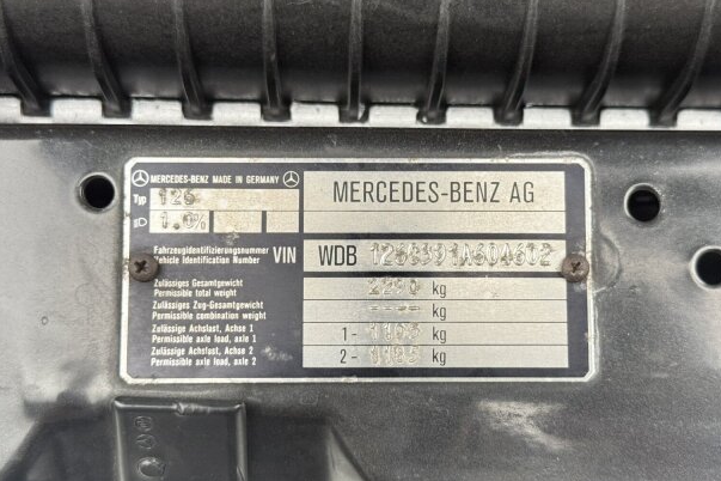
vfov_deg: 25.5
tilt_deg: -75.8
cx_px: 380
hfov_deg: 37.5
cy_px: 244
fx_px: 1061
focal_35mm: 53
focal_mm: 6.76
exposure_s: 1/43
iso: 250
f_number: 1.78
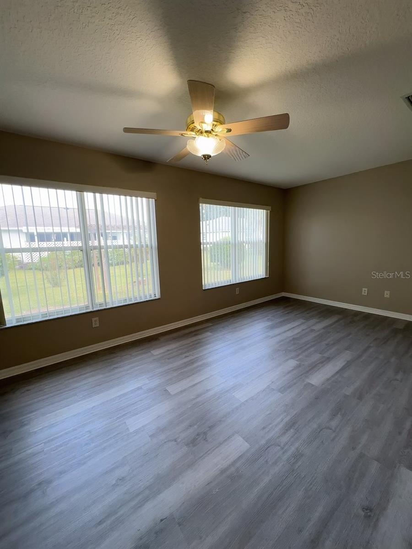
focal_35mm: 14
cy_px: 274
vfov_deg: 102.1
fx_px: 222
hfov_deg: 85.7
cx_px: 206
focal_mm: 2.22
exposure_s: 1/120
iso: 80
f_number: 2.2
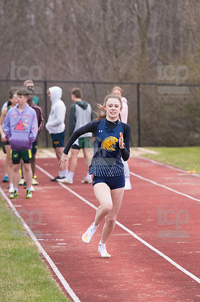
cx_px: 100
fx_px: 2313
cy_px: 151
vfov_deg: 7.4
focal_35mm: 277
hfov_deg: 5.0
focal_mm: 185
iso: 2000
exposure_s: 1/2000
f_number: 4.5
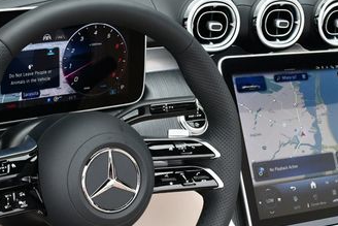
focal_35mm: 78
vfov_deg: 17.4
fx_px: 733
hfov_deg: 26.0
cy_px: 183
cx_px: 160
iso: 360
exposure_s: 1/250
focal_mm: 20
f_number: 5.6
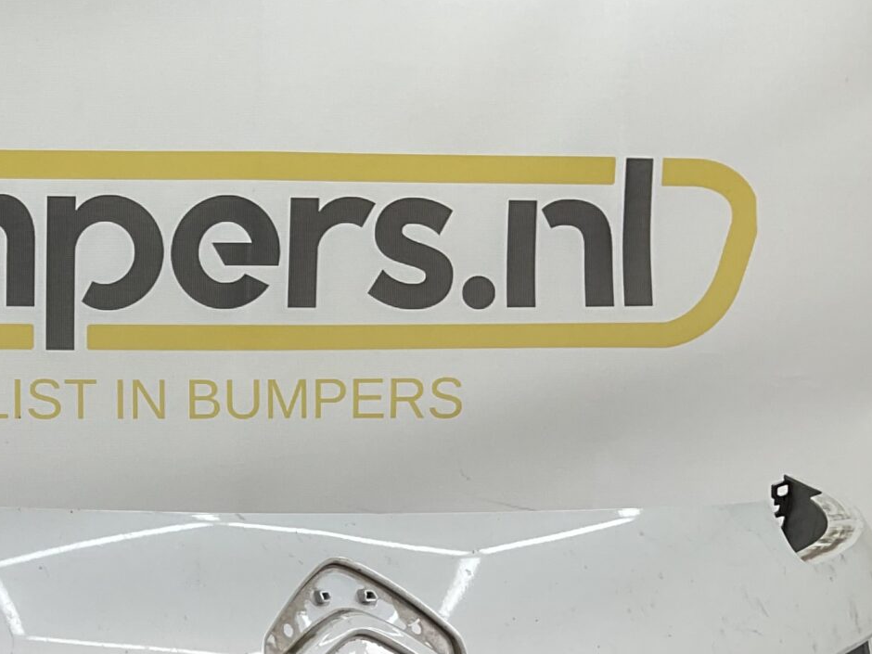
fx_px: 1990
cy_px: 869
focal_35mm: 79
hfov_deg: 23.2
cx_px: -97
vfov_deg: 17.4
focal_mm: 3
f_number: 1.8
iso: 16
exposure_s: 1/144
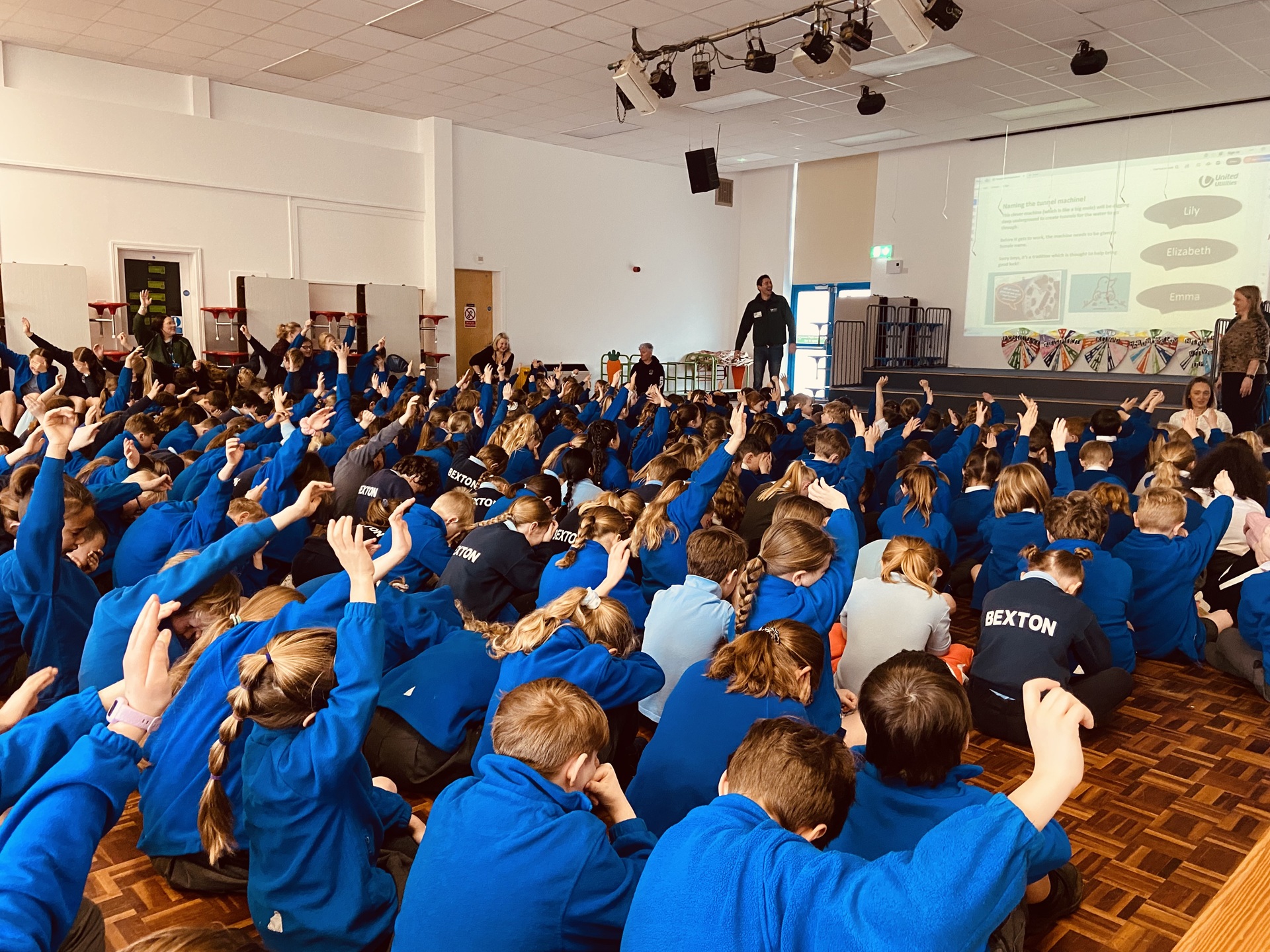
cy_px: 476
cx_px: 635
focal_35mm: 26
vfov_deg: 53.1
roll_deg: -1.0
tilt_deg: -9.0
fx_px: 954
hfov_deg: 67.3
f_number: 1.8
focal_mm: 4.25
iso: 320
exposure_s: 1/50
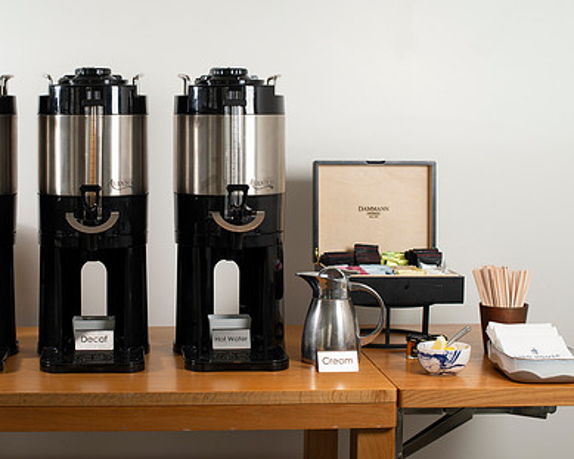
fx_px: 1240
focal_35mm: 73
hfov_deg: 25.8
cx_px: 168
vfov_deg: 21.0
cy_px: 192
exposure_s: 1/200
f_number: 5.6
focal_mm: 50
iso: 250
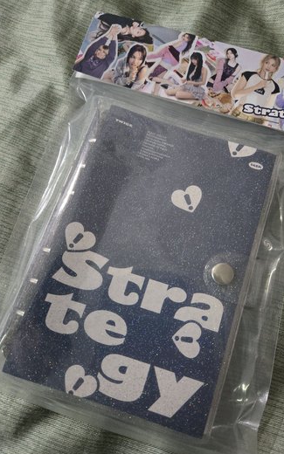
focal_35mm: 25
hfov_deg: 49.0
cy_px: 232
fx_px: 310
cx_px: 167
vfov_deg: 72.5
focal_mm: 5.4
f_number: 1.8
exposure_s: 1/60.2
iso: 1250
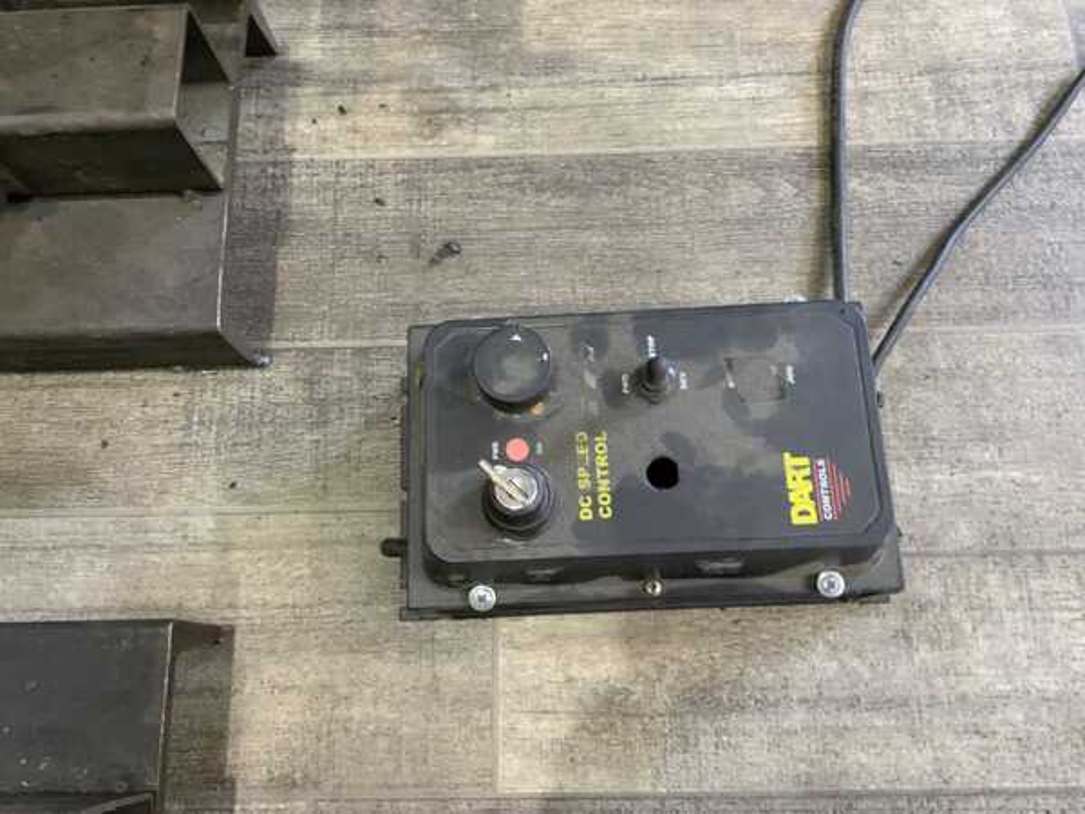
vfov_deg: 48.2
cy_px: 407
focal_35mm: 29
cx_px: 542
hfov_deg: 61.7
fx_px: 909
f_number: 1.8
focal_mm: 3
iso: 160
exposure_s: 1/60
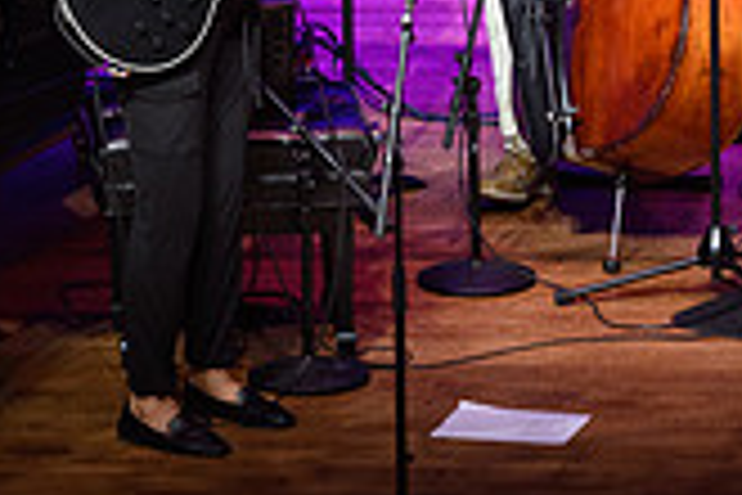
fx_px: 11954
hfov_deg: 3.6
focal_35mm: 580
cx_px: 396
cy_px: -358
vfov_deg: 2.4
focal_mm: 165
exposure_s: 1/125
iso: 3200
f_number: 5.6
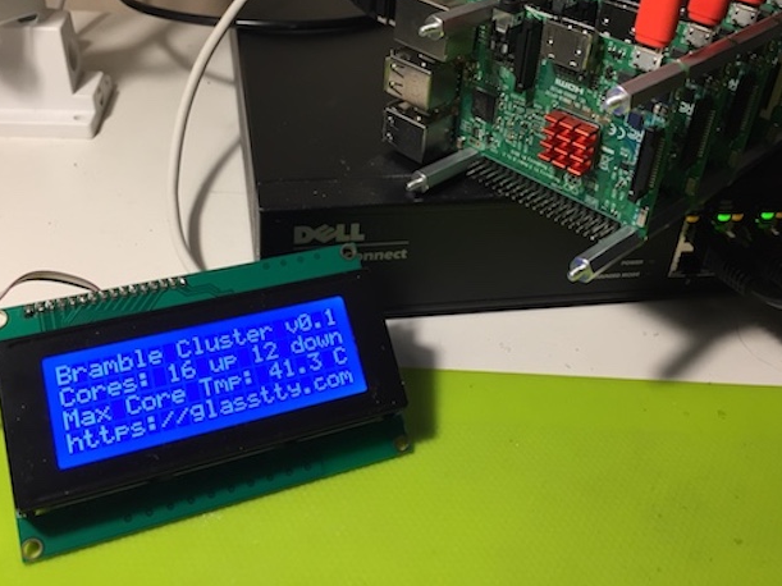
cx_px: 383
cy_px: 203
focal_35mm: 38
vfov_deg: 37.4
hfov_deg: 49.0
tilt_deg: -32.6
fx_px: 858
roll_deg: -3.7
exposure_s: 1/33
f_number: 2.2
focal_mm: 4.15
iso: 40
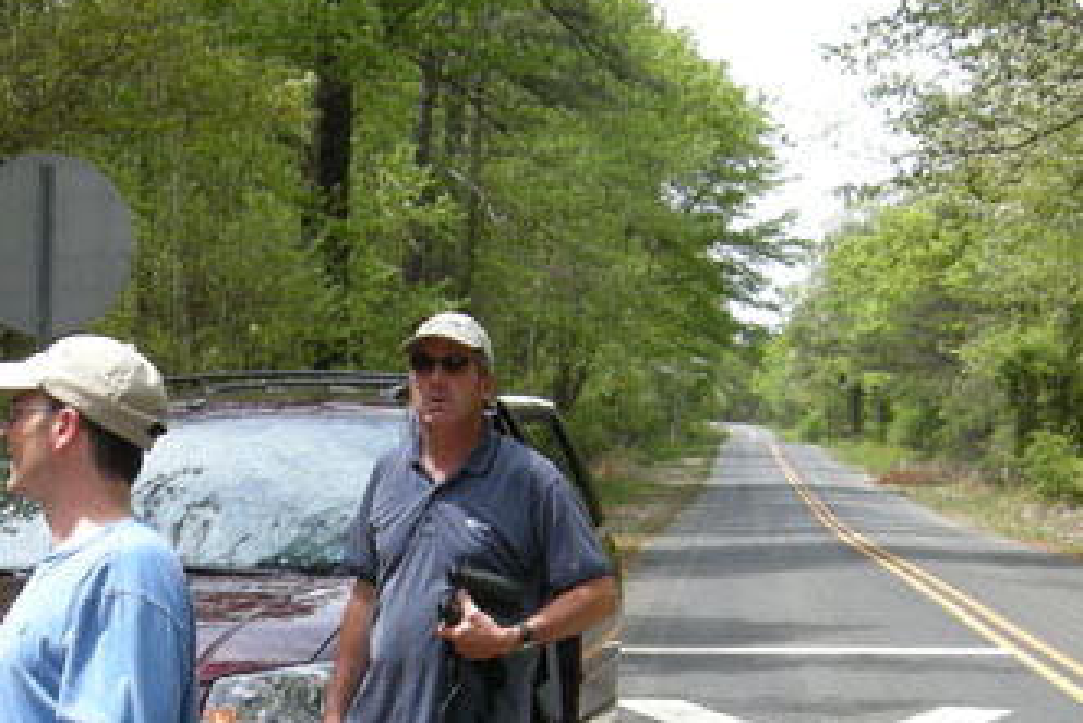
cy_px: 775
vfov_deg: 15.2
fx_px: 2648
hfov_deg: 22.8
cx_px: 209
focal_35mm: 88
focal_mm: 7.5
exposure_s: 1/153
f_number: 4.3
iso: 64
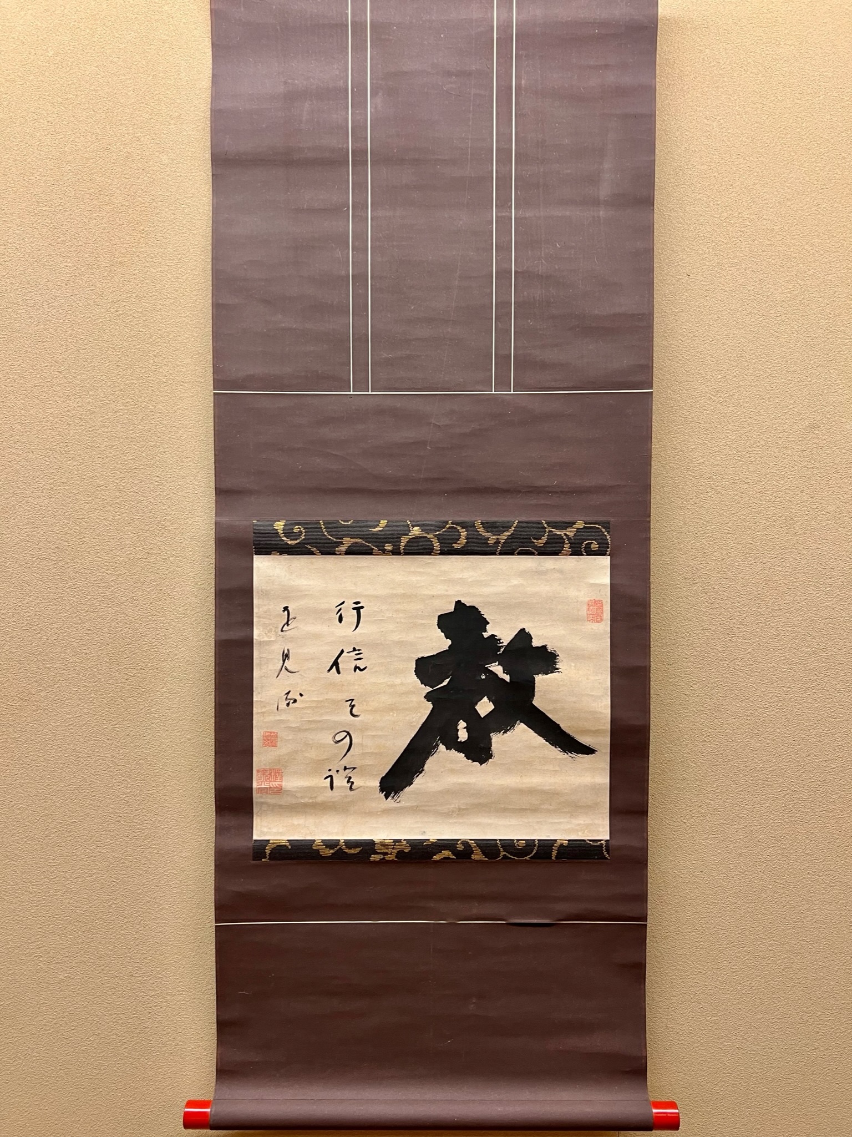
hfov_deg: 53.0
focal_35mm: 26
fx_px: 854
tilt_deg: -0.6
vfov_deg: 67.3
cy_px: 568
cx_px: 426
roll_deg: +0.3
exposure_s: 1/60
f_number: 1.5
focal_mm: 5.7
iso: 100
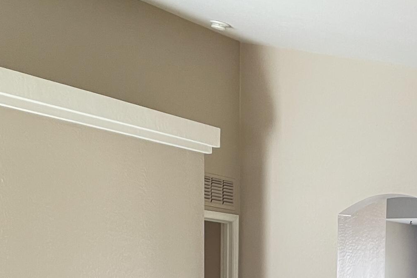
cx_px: 363
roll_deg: -0.9
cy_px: 380
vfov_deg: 15.8
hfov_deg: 24.4
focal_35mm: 81
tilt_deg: -4.0
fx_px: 938
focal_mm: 4.2
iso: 100
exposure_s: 1/60
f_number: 1.6
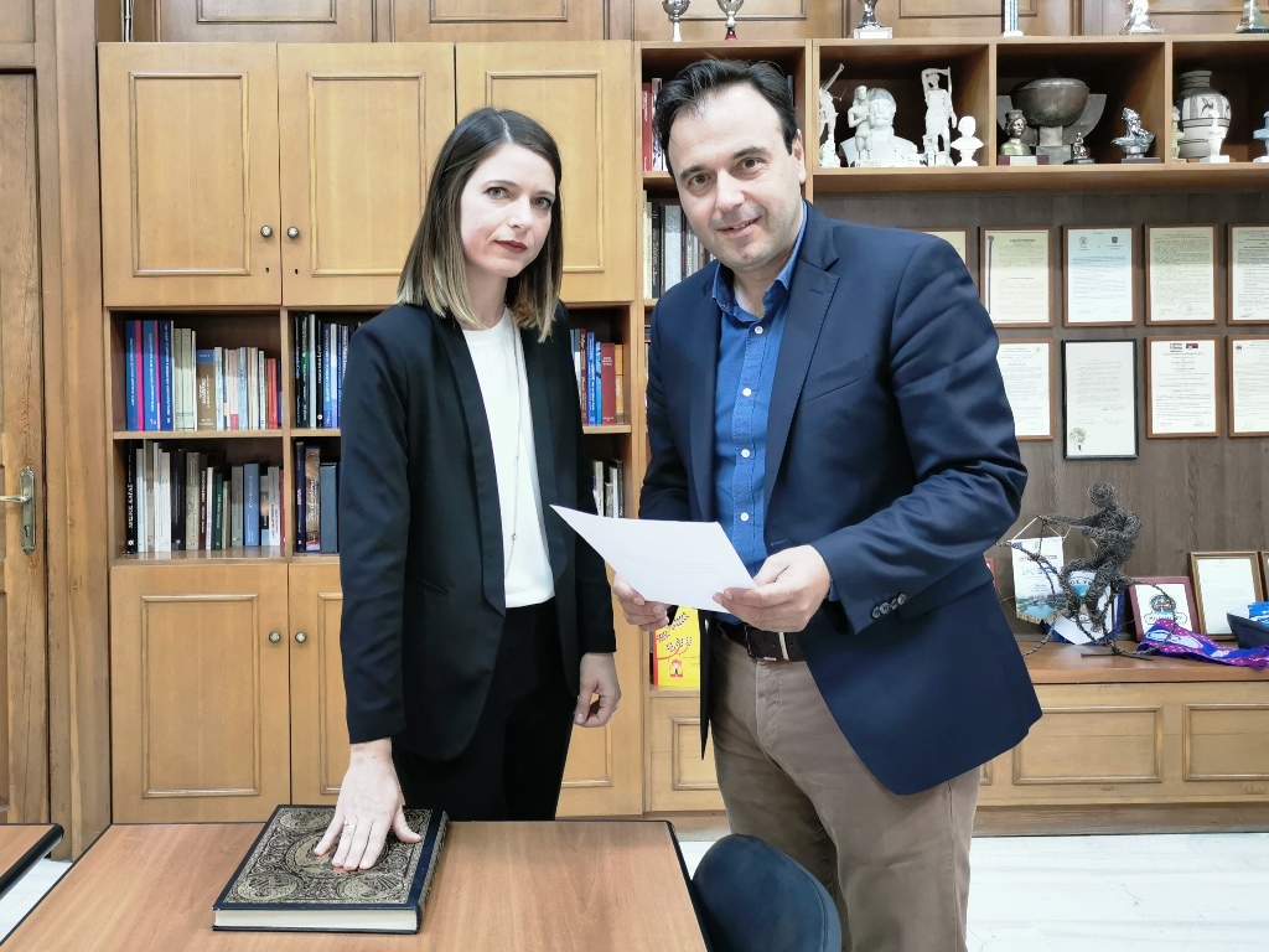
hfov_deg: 65.3
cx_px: 634
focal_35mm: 27
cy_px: 476
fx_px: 990
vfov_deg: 51.4
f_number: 1.8
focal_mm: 5.58
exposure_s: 1/50
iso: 250
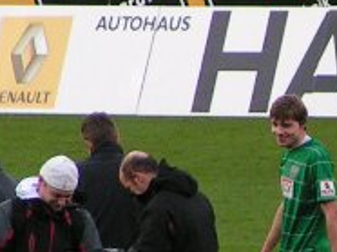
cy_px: 203
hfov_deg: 1.5
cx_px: 391
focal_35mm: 1339
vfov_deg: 1.1
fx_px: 13019
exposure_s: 1/320
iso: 160
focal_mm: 47.6
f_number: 3.5
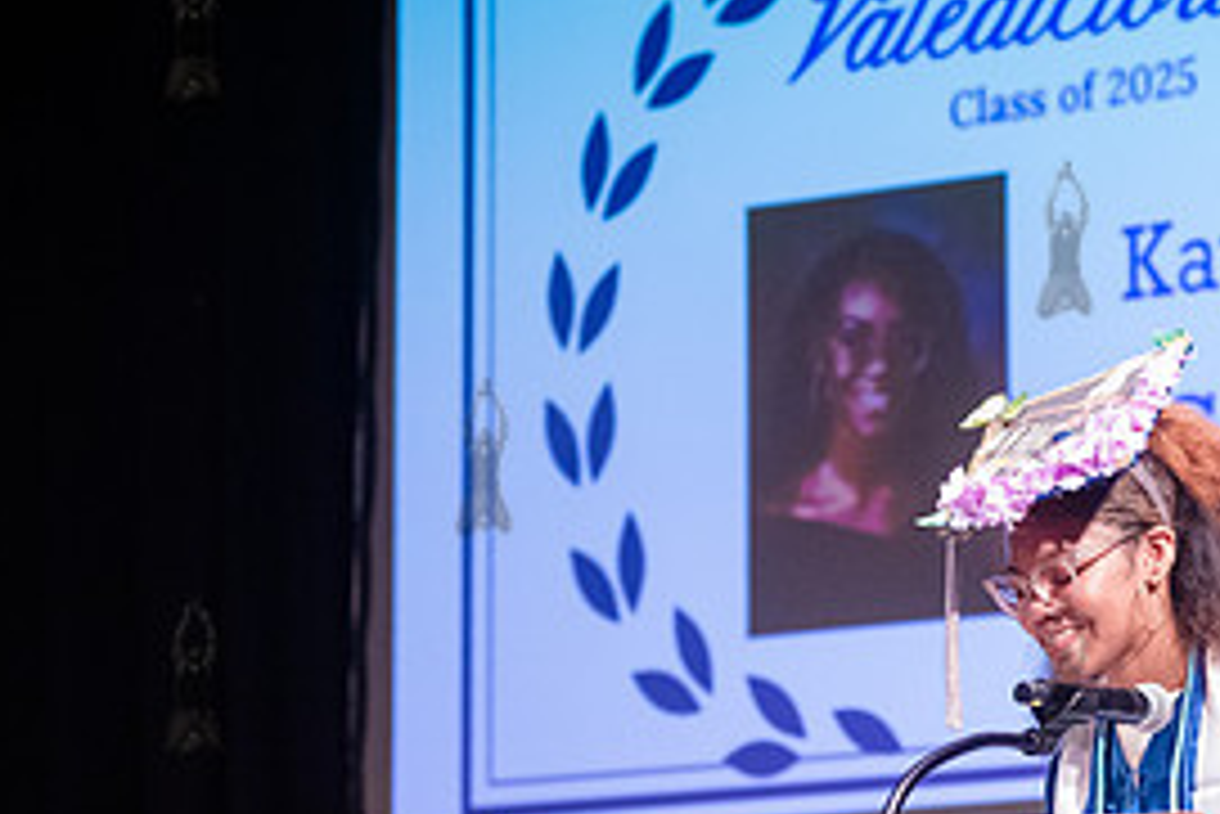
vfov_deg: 6.6
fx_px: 7018
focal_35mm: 207
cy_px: 672
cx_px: 1062
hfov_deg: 9.9
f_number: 4
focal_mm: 92
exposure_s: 1/250
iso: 5000
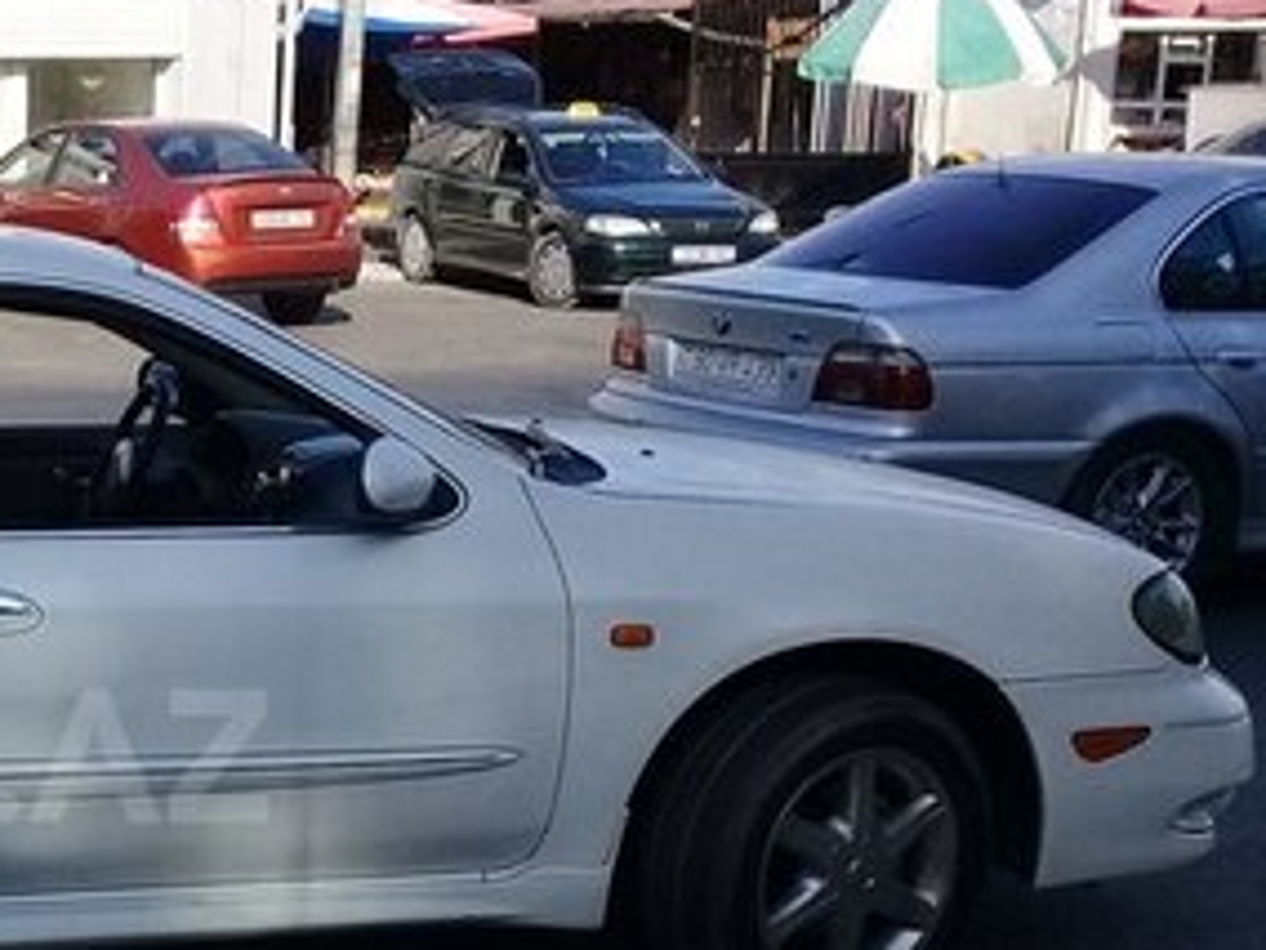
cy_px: 756
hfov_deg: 24.8
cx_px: -187
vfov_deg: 20.2
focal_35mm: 72
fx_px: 2633
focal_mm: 3.3
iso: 50
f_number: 2.2
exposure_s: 1/917
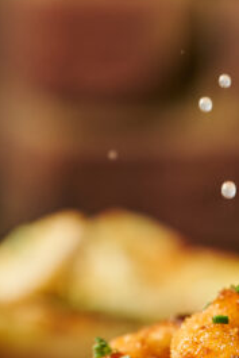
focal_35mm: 270
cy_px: 99
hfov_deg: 5.1
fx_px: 2685
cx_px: 286
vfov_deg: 7.6
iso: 31
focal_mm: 70
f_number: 4
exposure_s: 1/160
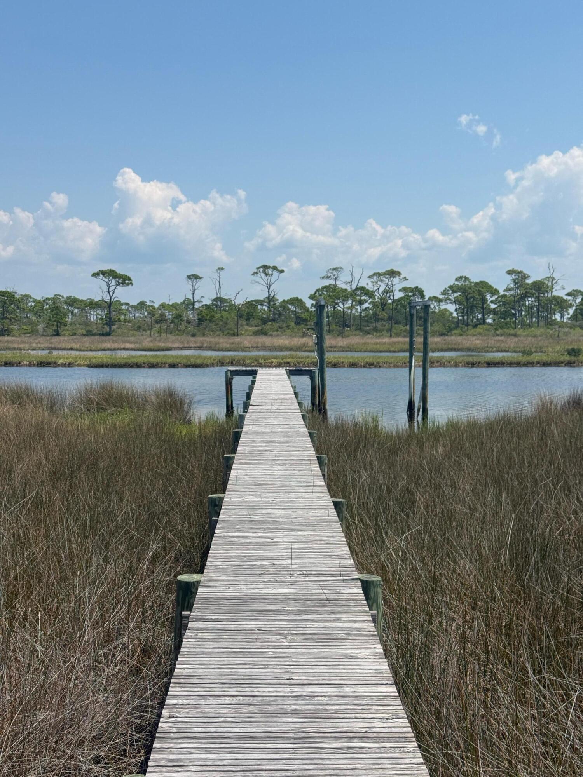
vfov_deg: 39.7
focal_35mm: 48
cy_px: 388
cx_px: 292
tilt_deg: -3.3
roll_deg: -0.3
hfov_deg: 30.3
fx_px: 1078
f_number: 1.78
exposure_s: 1/7143
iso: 64
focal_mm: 6.76
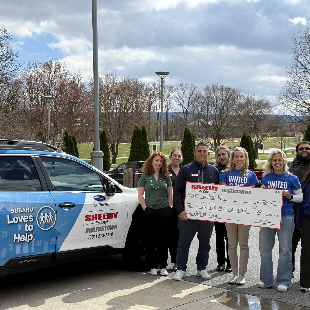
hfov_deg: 30.0
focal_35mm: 57
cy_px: 155
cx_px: 179
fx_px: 578
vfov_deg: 30.0
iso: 100
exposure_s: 1/6024
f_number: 1.78
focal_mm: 6.76
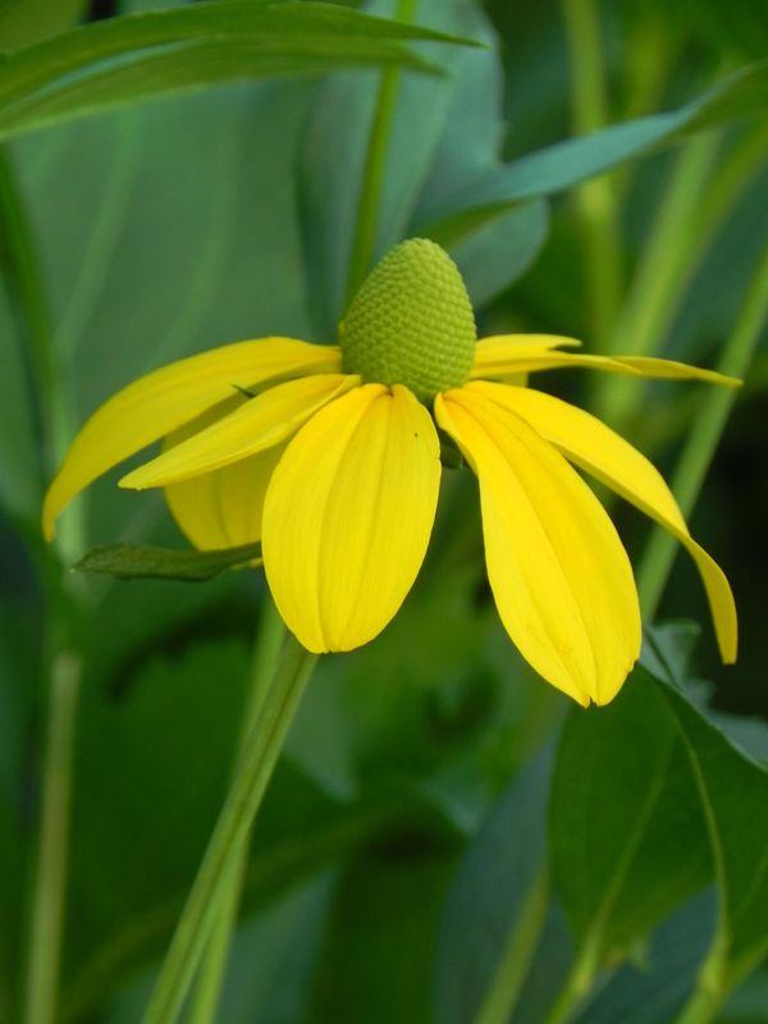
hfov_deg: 6.0
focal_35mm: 247
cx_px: 384
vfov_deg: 8.0
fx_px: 7307
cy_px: 512
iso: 160
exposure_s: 1/40
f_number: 5
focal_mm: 44
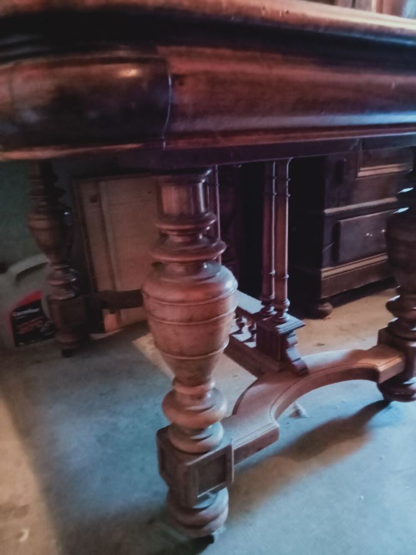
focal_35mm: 28
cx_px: 208
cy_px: 278
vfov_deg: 63.4
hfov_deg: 49.8
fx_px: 449
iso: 6490
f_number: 2.2
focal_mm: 3.46
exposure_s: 1/12.5
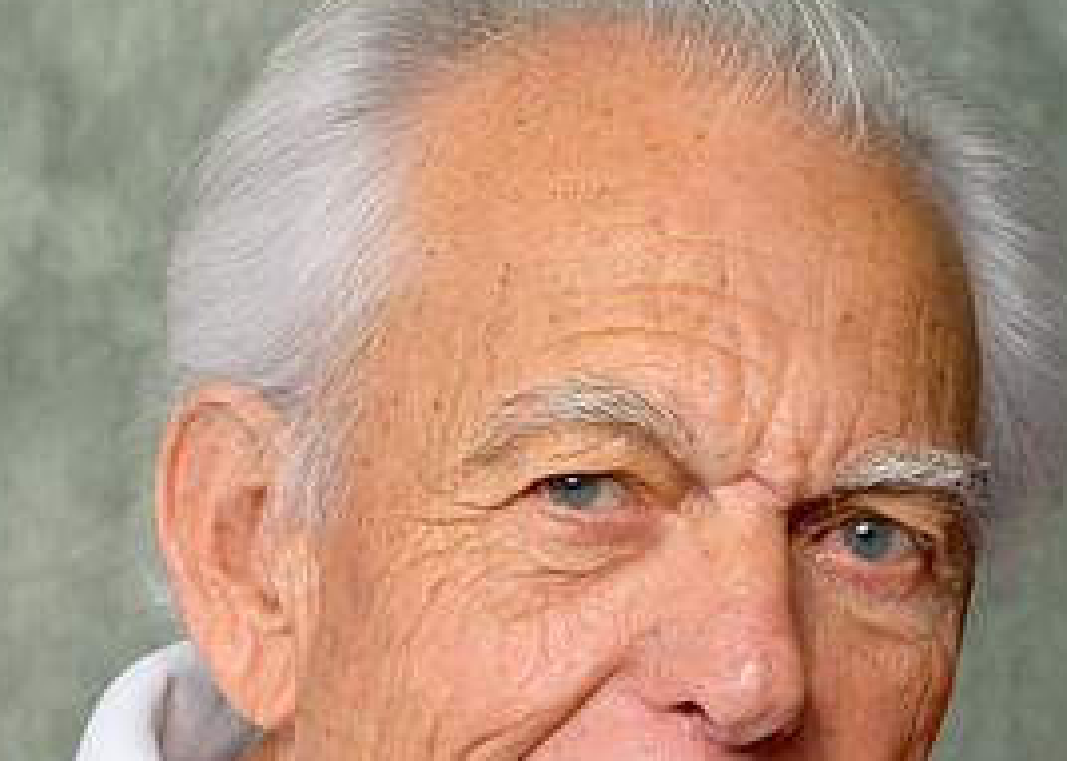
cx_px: 890
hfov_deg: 8.2
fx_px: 7449
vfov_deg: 5.8
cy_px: 942
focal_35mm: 246
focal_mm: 58
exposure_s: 1/125
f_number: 10
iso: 400
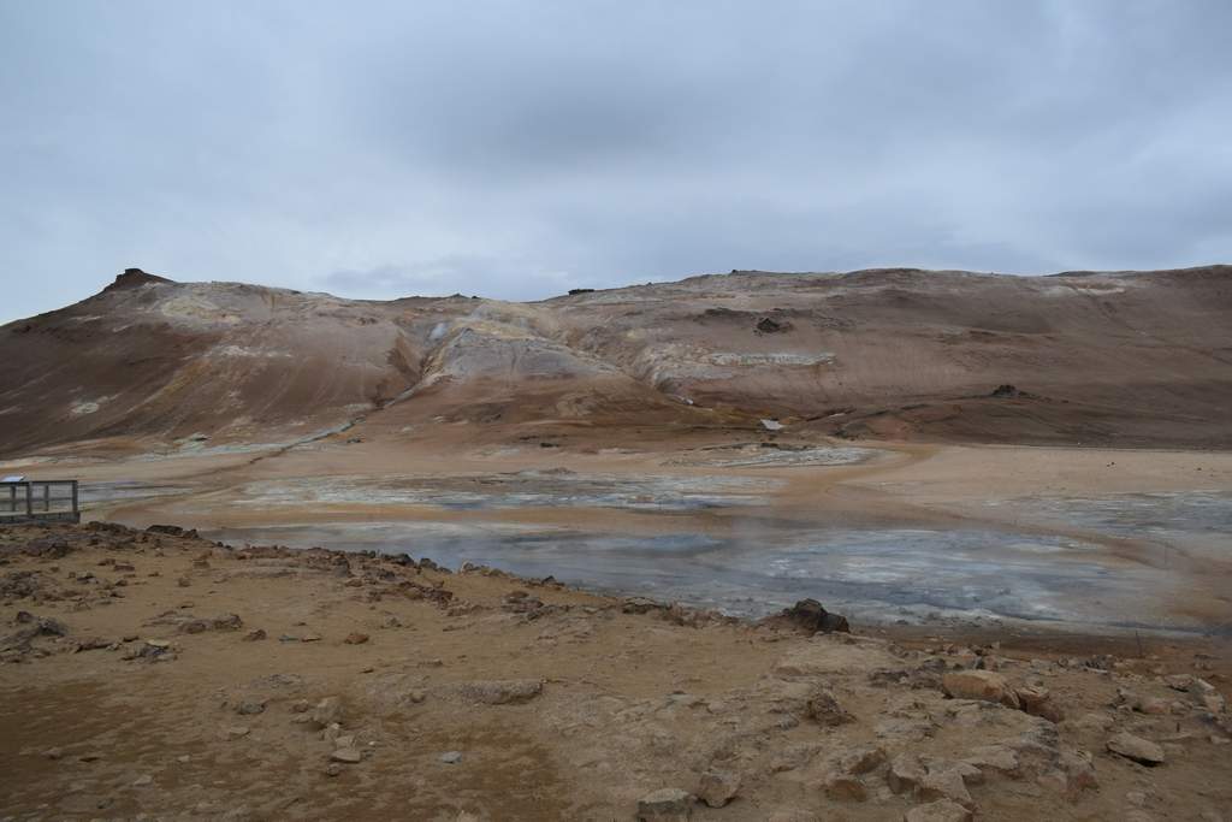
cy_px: 411
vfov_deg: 47.9
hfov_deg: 67.4
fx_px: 924
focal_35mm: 27
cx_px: 616
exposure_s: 1/200
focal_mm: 18
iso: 400
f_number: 7.1
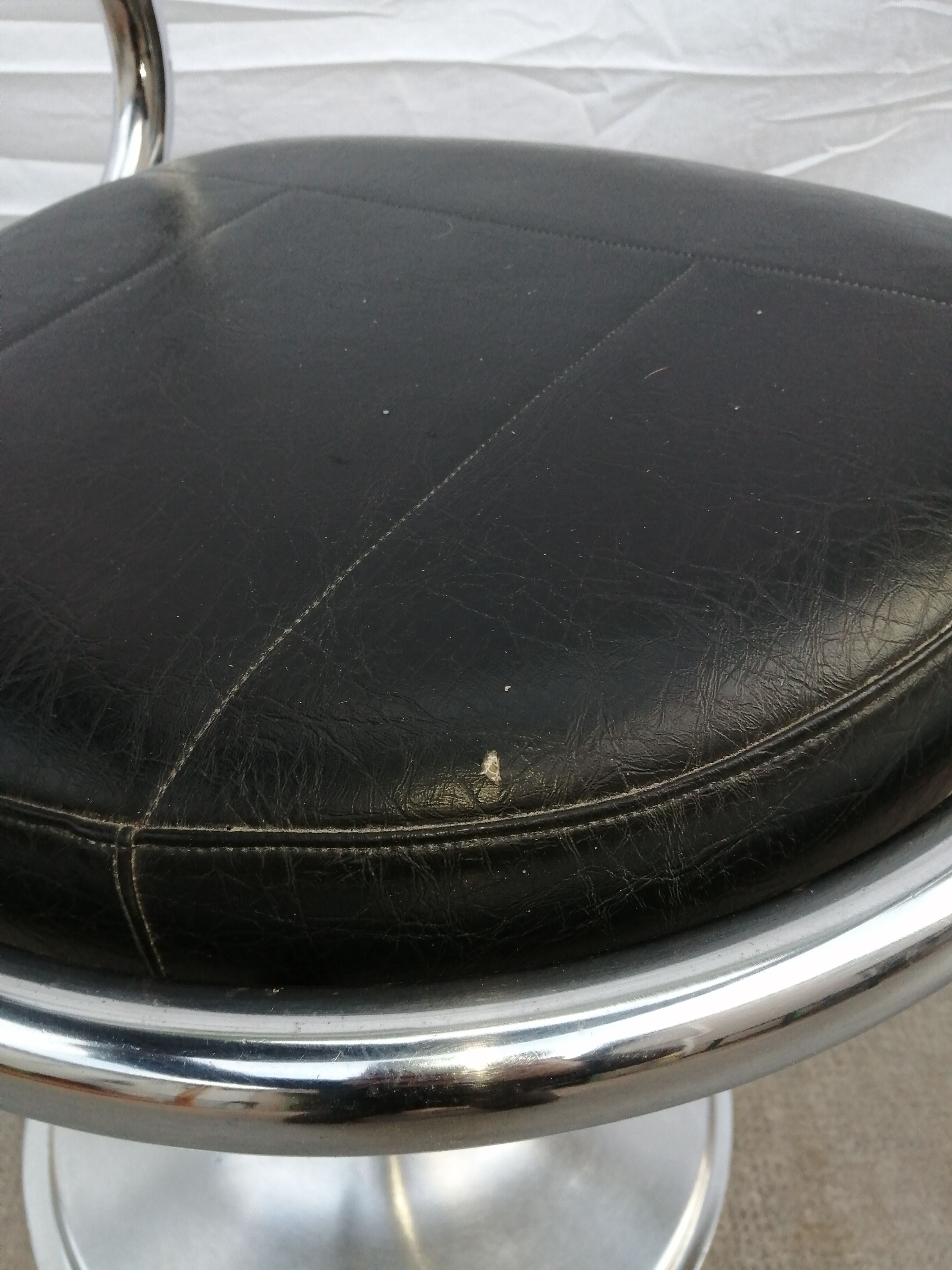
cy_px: 635
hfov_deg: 53.1
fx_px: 953
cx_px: 476
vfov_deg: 67.3
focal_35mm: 26
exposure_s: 1/50
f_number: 1.8
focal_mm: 3.46
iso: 80
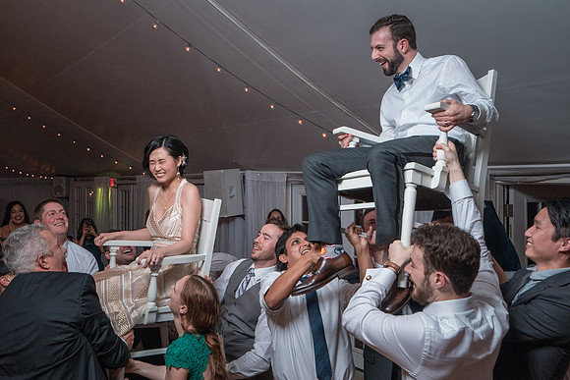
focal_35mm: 38
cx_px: 267
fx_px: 598
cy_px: 174
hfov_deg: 51.0
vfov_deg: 35.3
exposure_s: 1/200
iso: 2000
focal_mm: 33
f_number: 5.6
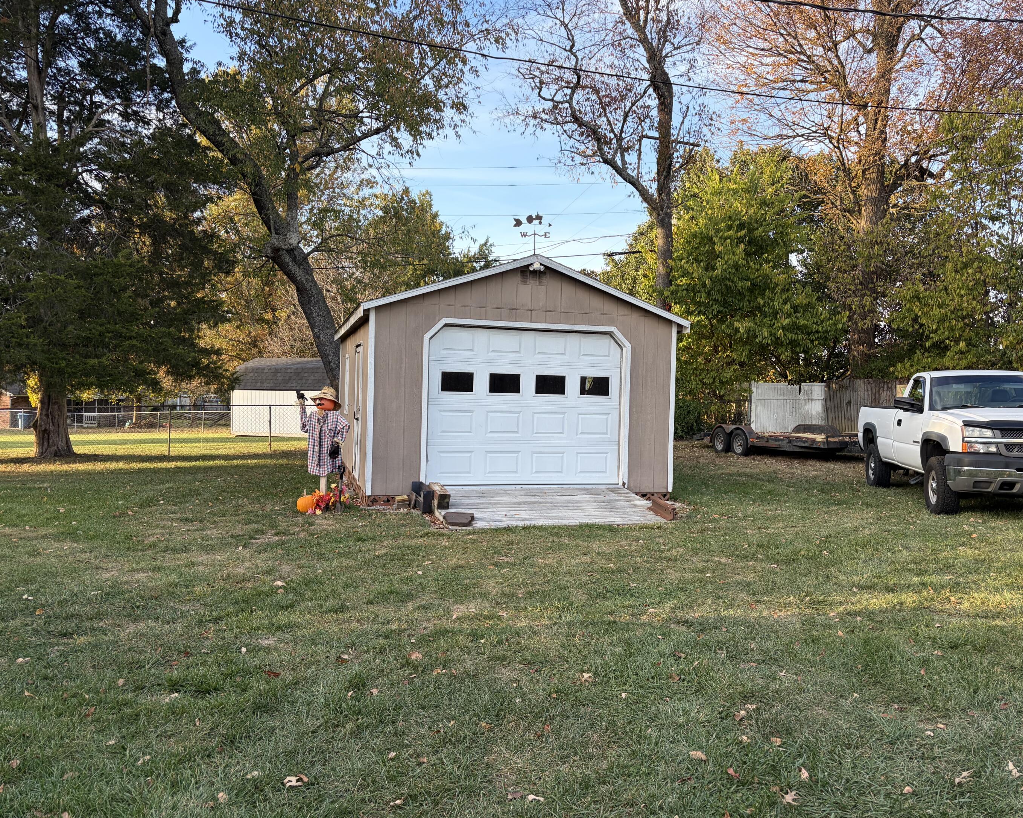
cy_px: 407
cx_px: 553
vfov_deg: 51.5
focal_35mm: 28
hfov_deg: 62.1
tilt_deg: -1.1
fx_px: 848
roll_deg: -1.3
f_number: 1.6
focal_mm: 5.96
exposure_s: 1/404
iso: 64
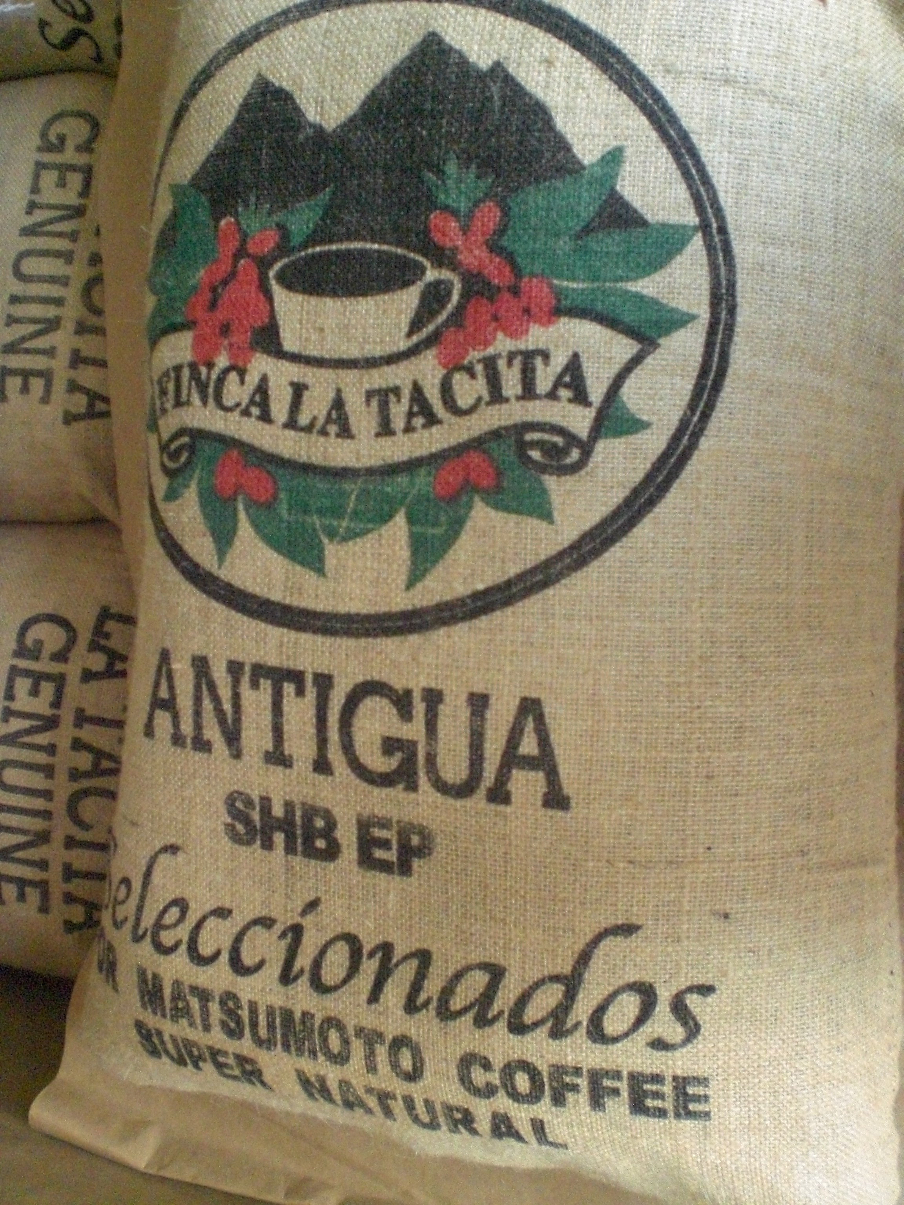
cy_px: 602
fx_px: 1323
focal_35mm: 38
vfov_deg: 49.0
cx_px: 452
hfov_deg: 37.7
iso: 800
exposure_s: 1/100
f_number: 3.1
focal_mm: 6.3
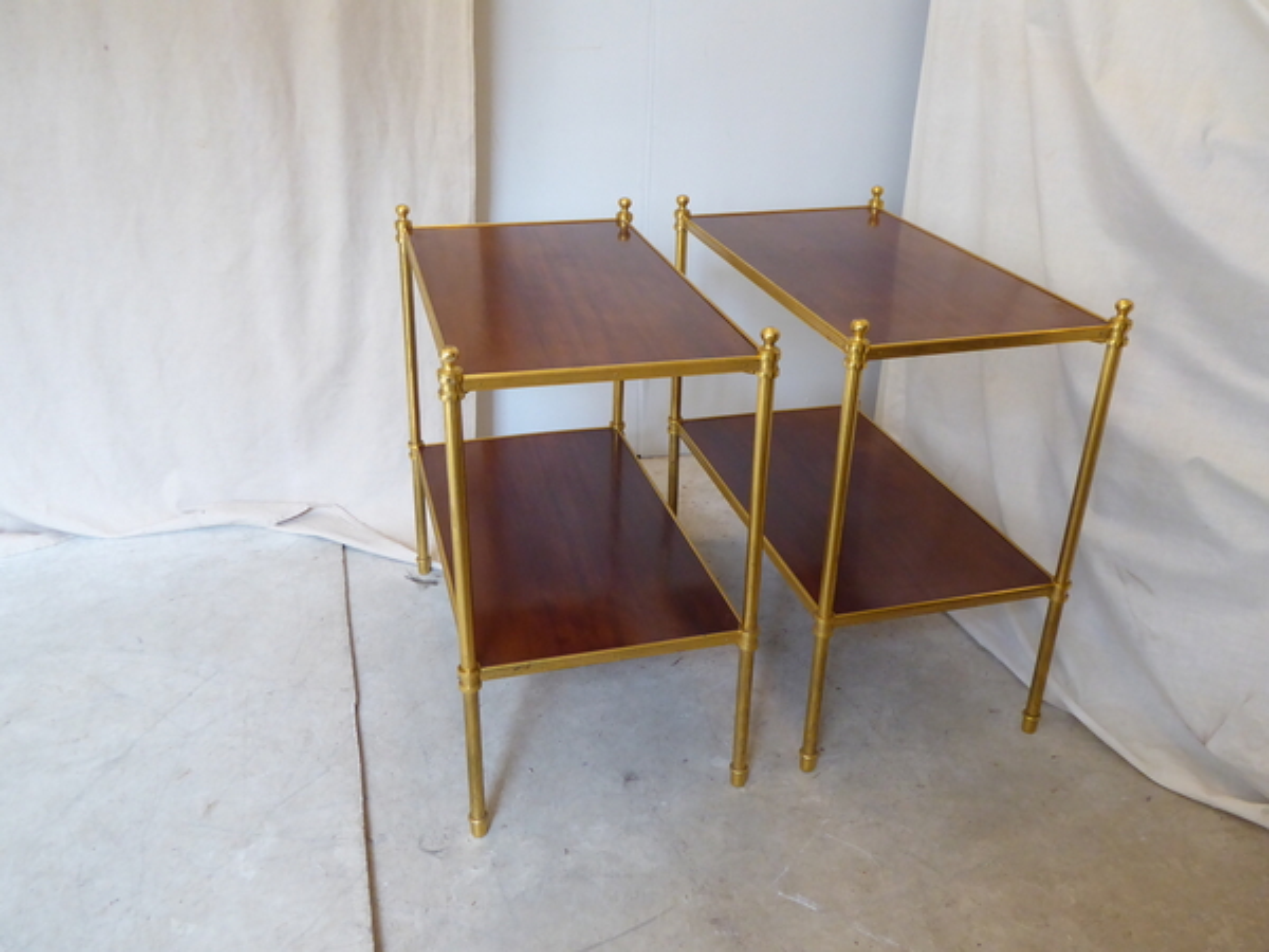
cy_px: 476
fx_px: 1063
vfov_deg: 48.2
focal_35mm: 29
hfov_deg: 61.7
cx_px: 634
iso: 400
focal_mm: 5
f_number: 3.5
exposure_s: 1/40
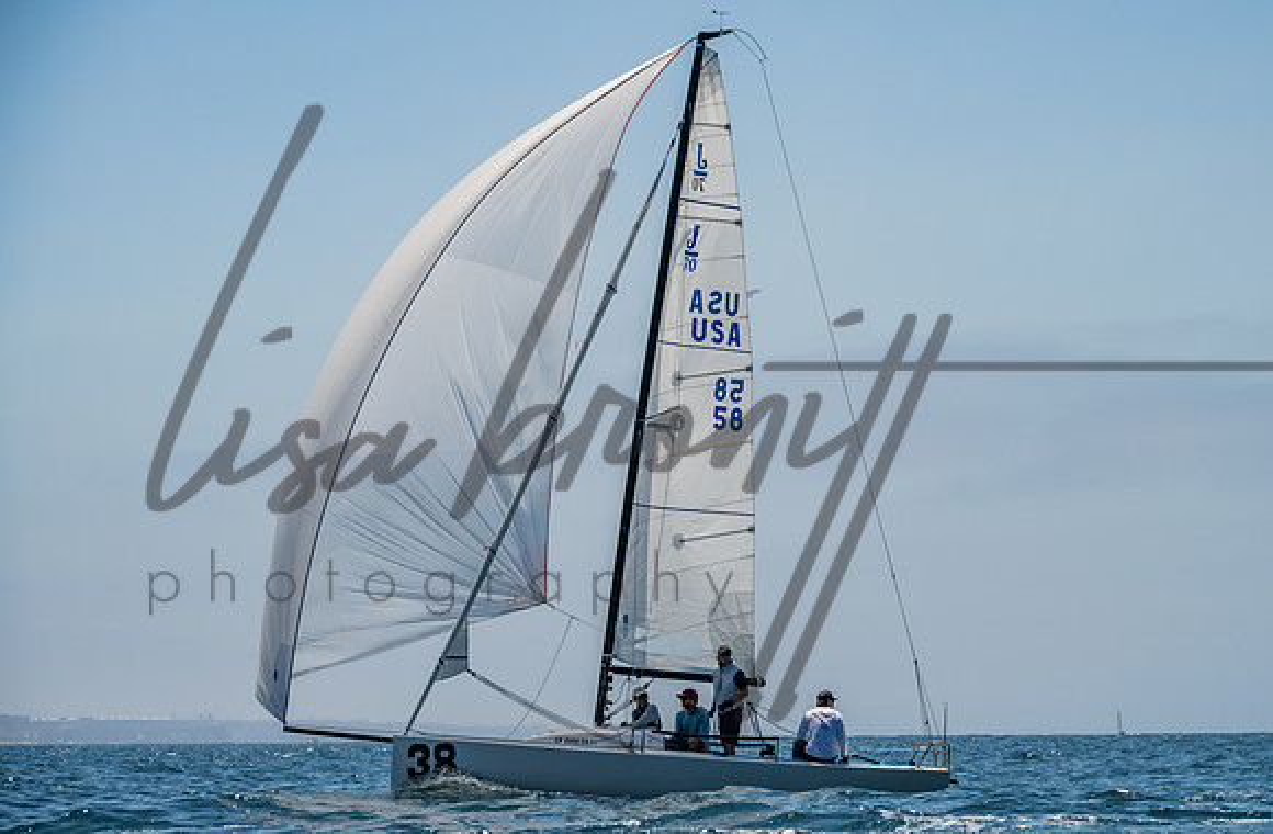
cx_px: 717
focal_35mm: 110
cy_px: 460
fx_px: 3865
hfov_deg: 18.7
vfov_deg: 12.3
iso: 400
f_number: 6.3
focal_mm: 97
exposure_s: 1/1000
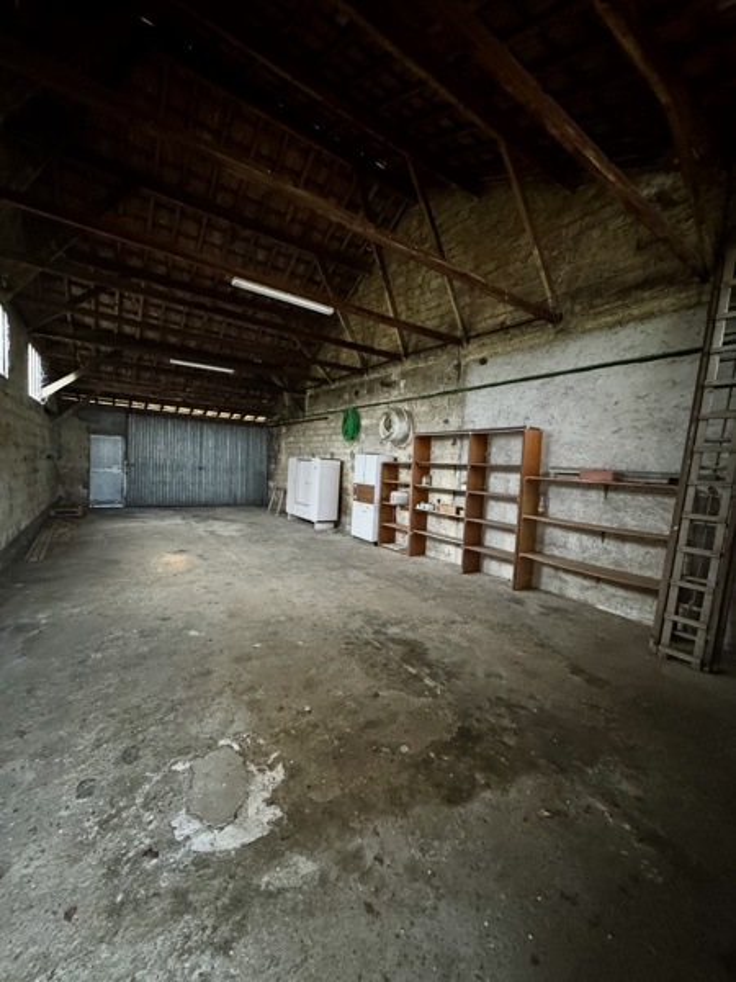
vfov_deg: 102.1
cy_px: 491
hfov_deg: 85.7
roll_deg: -2.2
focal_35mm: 14
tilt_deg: -2.1
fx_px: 397
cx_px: 368
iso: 1600
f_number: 2.2
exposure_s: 1/34
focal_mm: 2.22
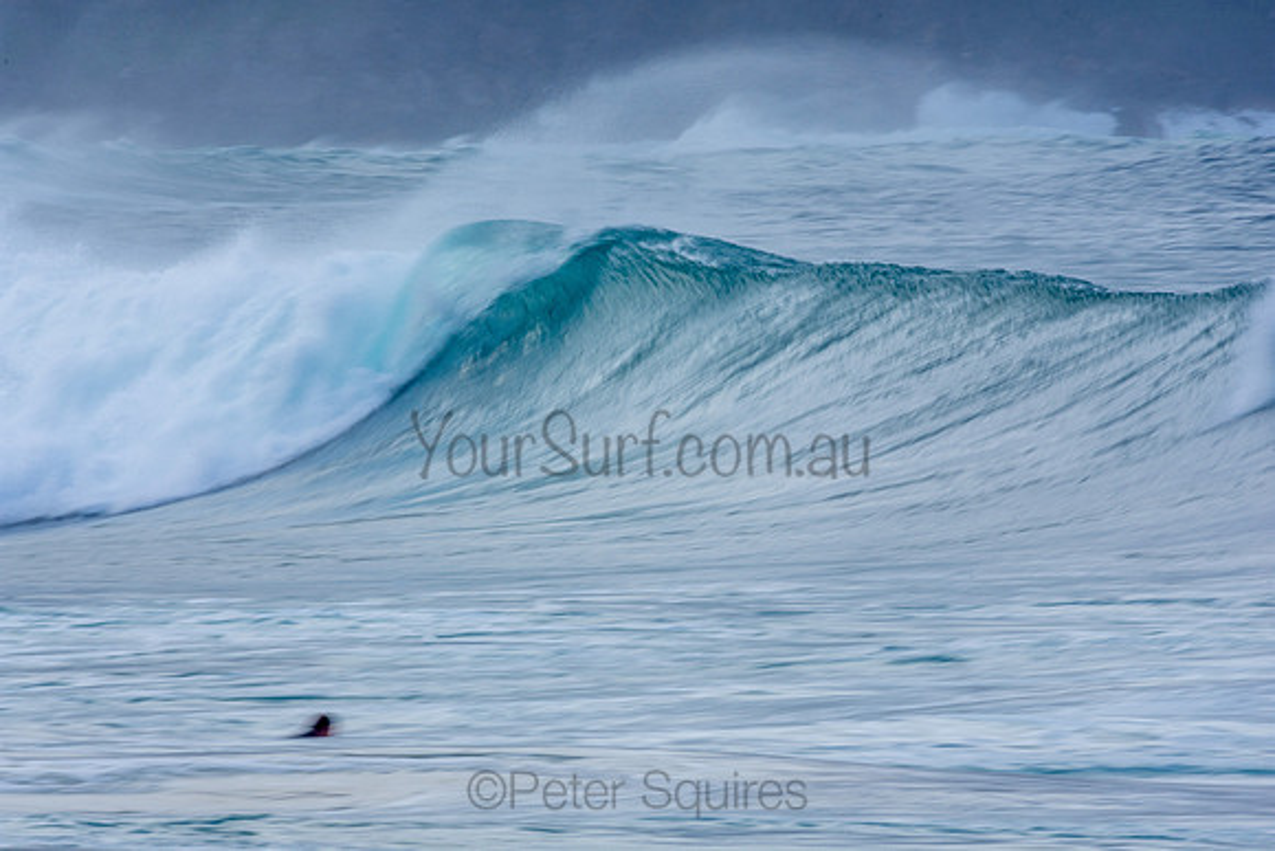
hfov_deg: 2.9
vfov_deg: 1.9
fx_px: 25505
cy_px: 426
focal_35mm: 720
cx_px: 638
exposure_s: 1/25
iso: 100
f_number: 29
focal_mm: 480
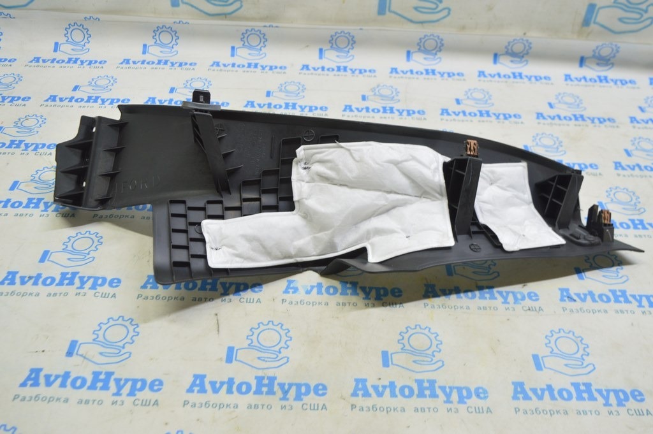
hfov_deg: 53.2
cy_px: 217
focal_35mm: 36
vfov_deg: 36.8
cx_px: 326
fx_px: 652
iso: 400
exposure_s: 1/20
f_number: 5.6
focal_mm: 24
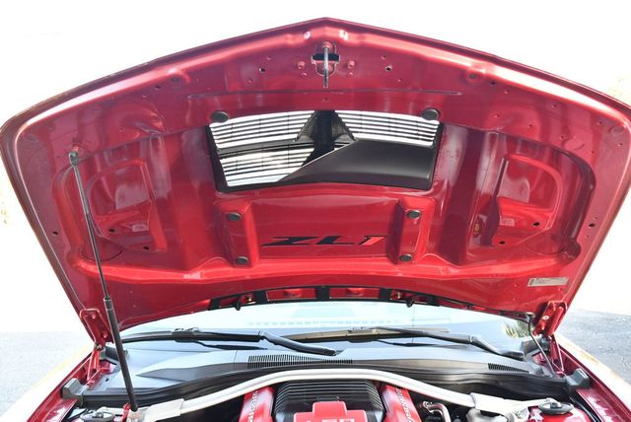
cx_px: 316
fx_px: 632
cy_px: 211
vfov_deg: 36.9
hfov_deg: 53.1
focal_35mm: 36
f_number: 3.5
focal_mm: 18
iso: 800
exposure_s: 1/200
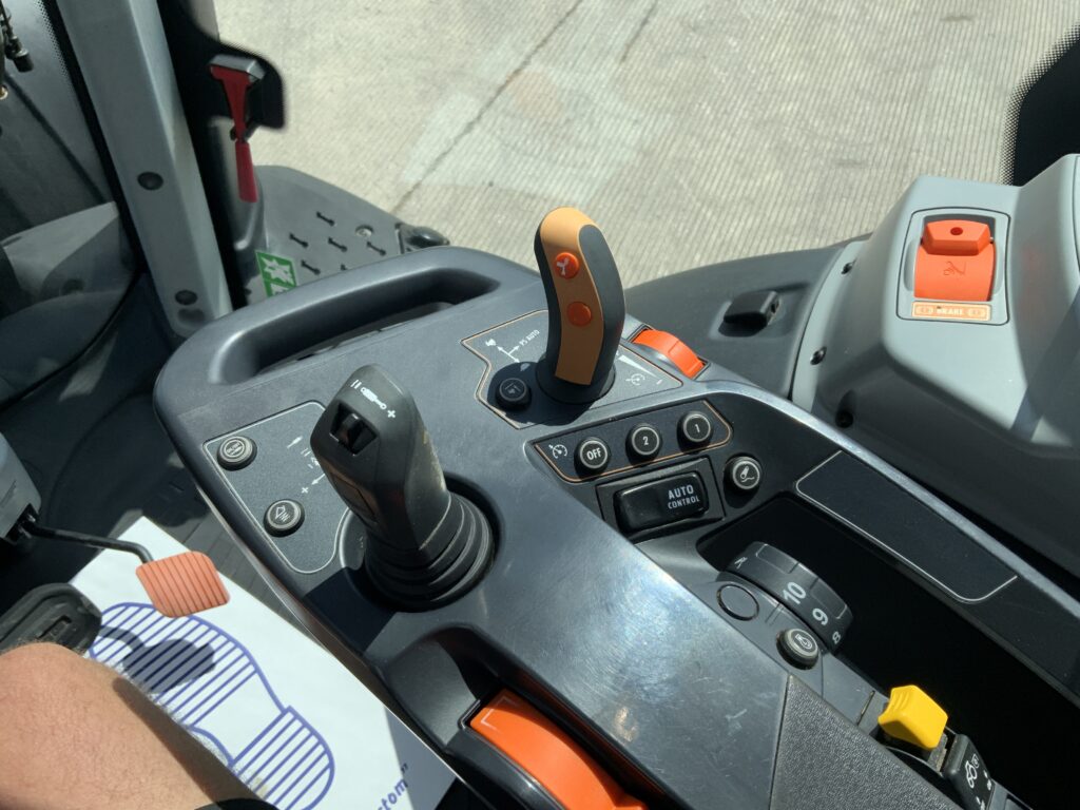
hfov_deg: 61.7
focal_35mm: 29
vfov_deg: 48.2
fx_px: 905
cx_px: 540
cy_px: 405
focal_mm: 3
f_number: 1.8
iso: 16
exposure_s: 1/1377
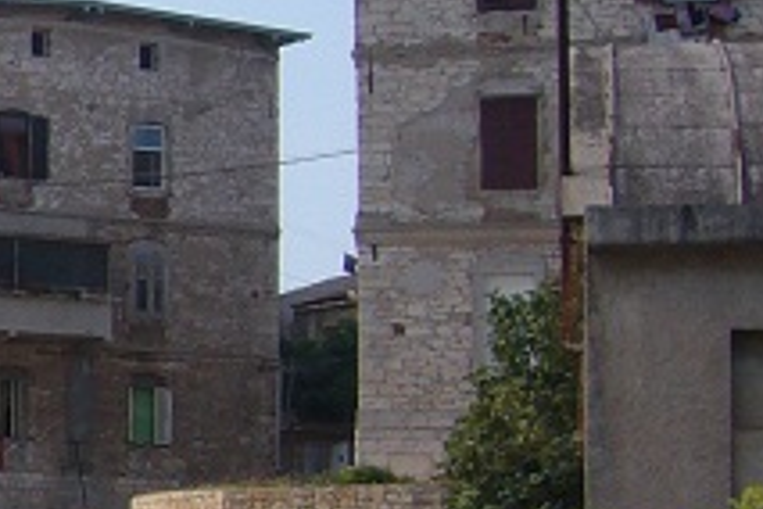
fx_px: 2903
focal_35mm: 137
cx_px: -584
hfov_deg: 13.5
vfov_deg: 10.0
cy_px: 247
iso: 80
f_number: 5.6
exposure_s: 1/400
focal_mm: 5.8
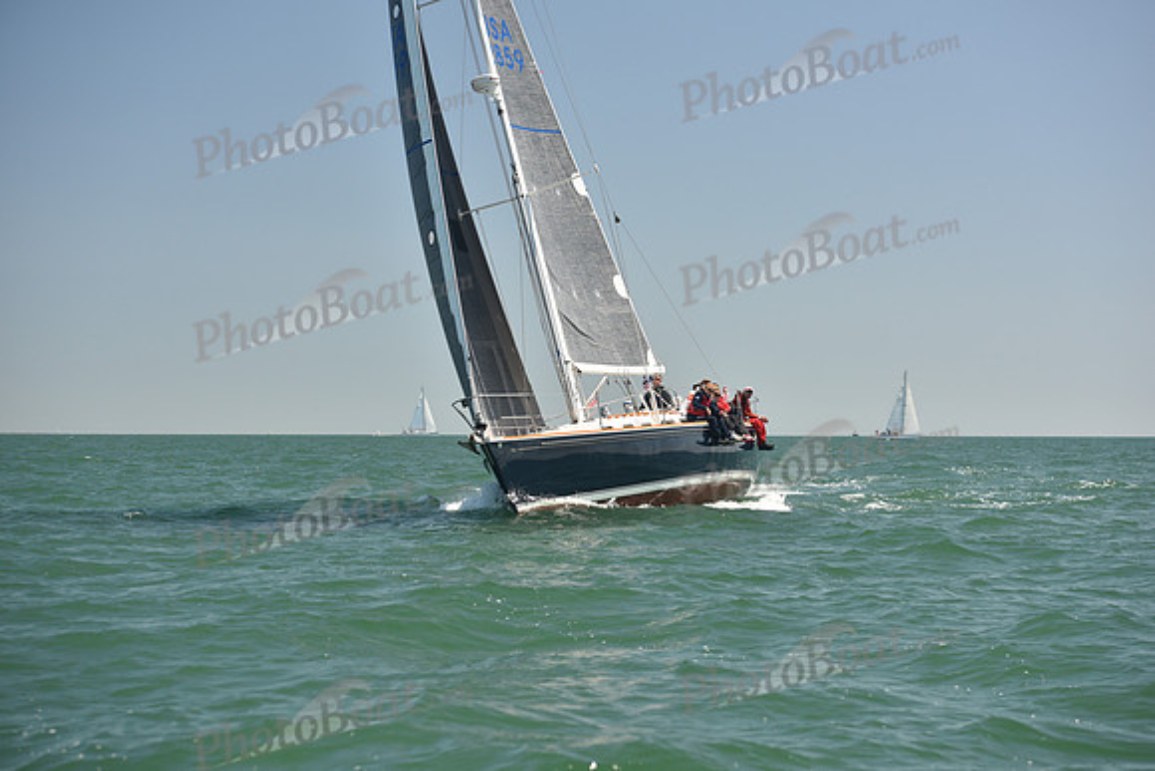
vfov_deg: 16.1
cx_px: 578
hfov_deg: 23.9
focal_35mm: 85
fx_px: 2728
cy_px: 386
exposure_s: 1/800
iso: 250
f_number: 4
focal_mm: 85
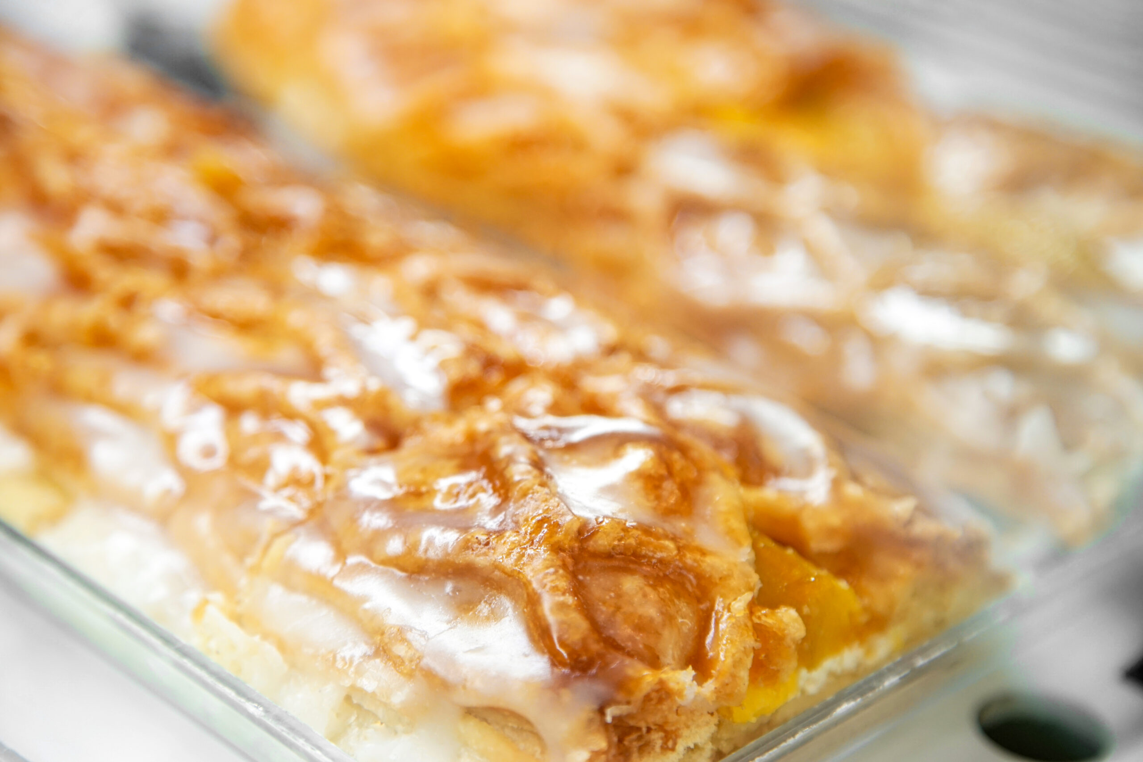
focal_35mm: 98
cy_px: 381
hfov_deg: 20.8
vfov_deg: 14.0
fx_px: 3111
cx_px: 572
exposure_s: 1/125
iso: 800
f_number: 4
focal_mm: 98
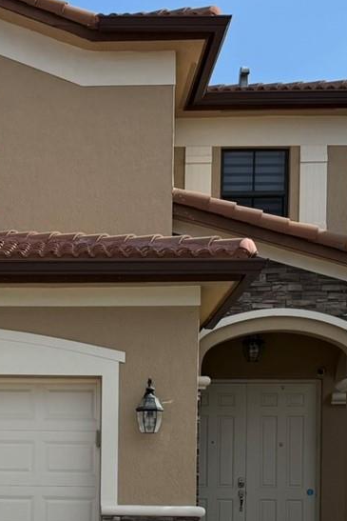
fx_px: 1055
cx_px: 4
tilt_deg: +0.4
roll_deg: -0.9
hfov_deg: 18.2
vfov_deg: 26.6
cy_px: 487
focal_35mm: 73
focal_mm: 6.76
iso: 80
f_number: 1.78
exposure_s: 1/5714
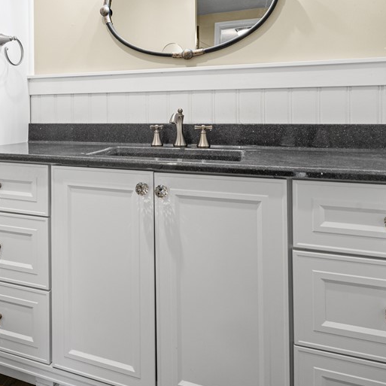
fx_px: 341
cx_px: 111
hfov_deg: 57.0
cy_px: 126
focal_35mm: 27
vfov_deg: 57.7
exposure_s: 1/3
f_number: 9
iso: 250
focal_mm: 15
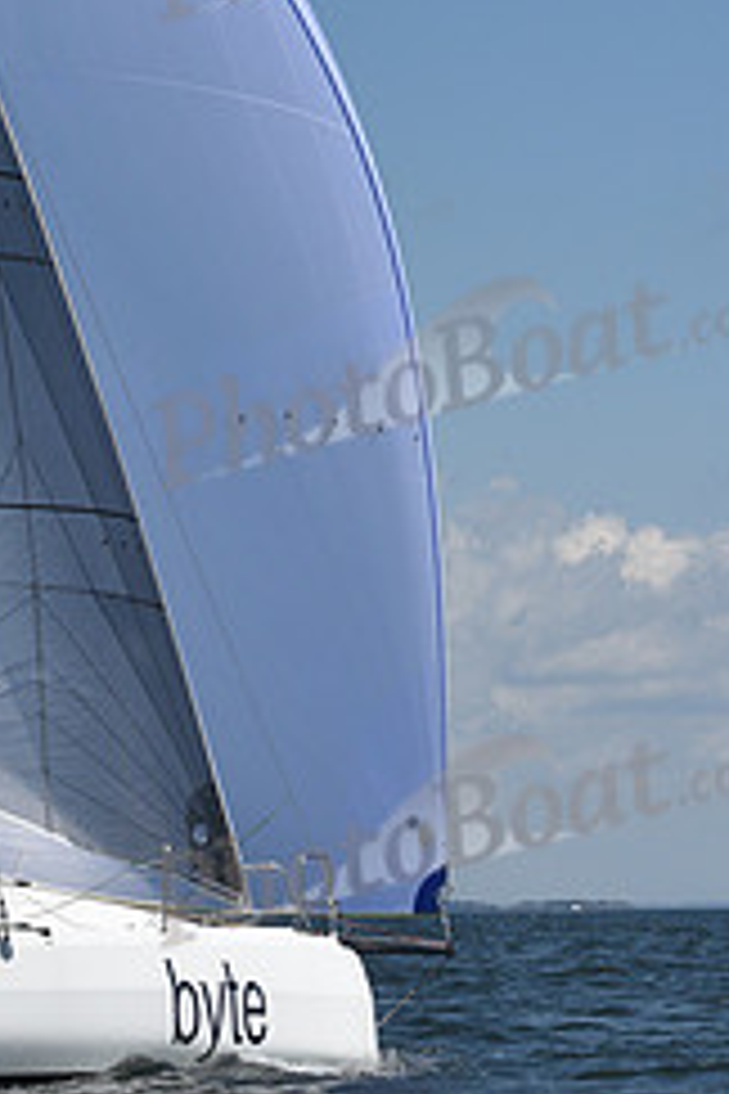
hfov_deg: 8.2
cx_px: -79
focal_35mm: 167
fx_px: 5072
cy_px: 203
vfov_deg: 12.2
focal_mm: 70
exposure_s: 1/1250
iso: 320
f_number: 11
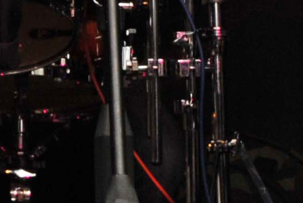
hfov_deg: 6.0
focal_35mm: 338
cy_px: 102
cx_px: -248
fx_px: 2846
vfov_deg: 4.1
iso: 1250
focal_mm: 45
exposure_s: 1/60
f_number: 8
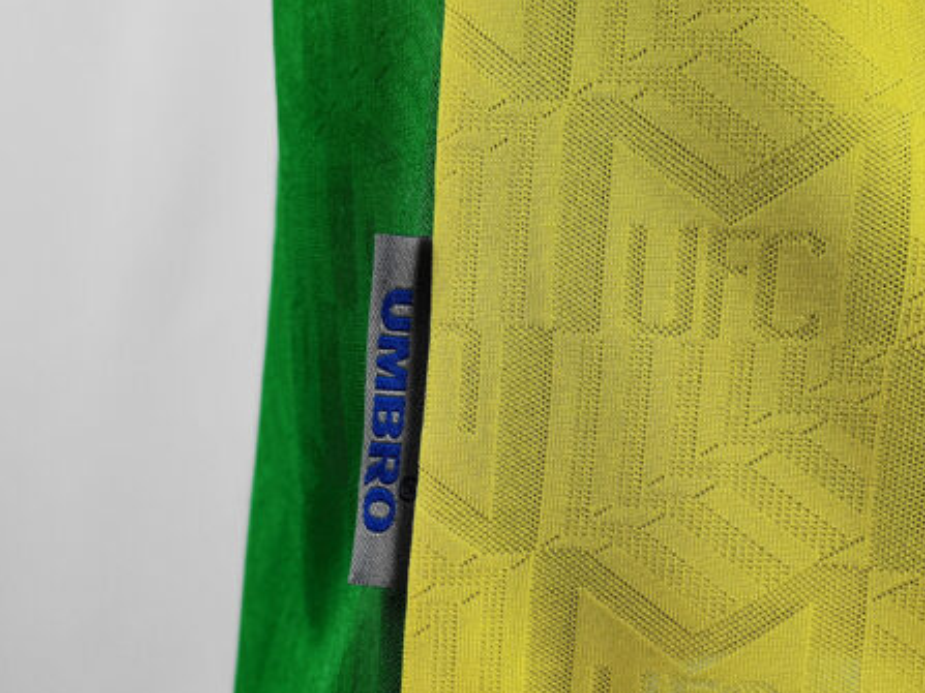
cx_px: 422
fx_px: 1256
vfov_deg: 30.7
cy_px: 428
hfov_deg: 40.4
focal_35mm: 47
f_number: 1.8
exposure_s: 1/100
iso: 160
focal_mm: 5.58
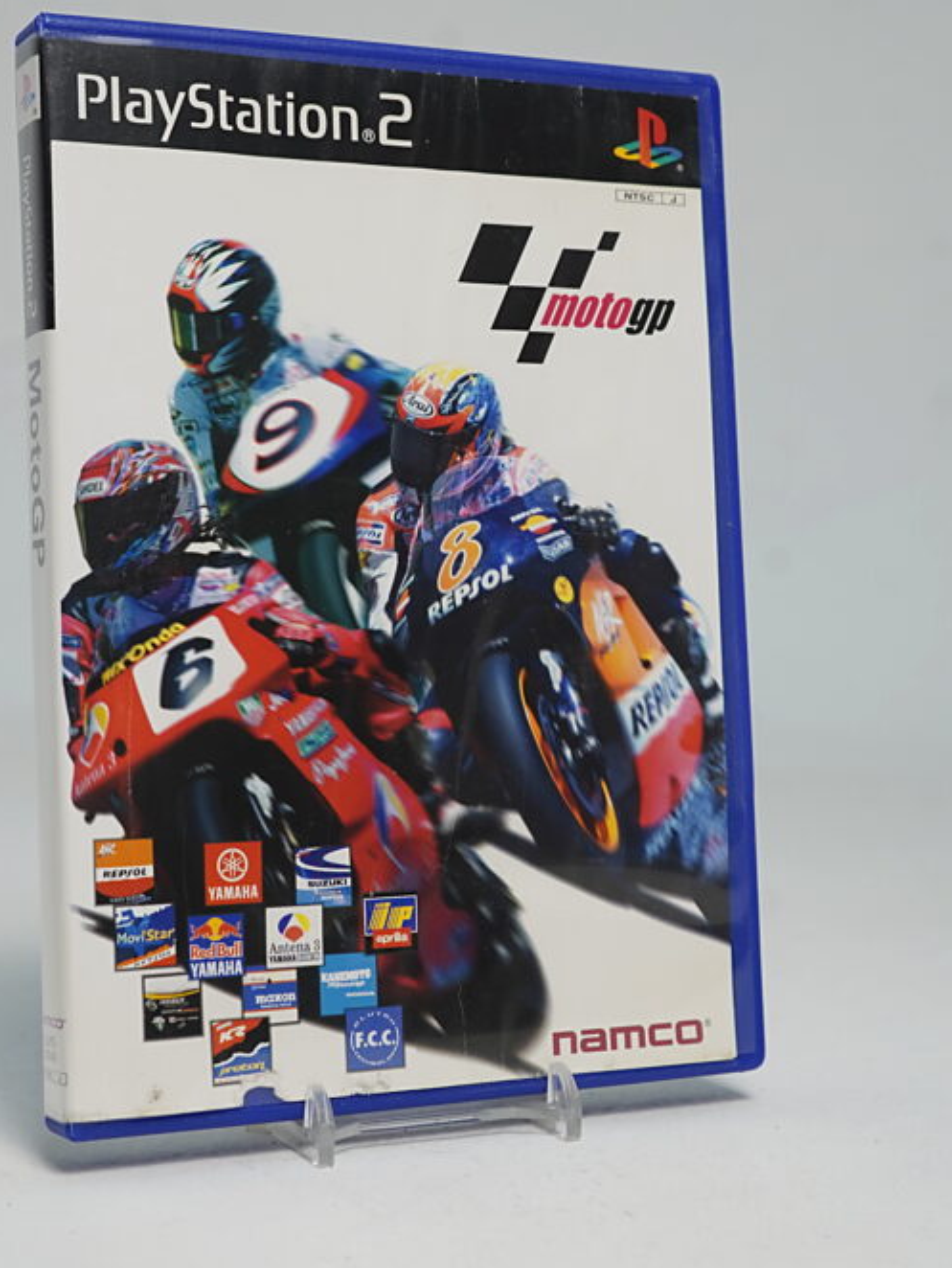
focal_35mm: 61
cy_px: 582
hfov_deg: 24.0
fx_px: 2235
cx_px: 402
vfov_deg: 31.7
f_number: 6.3
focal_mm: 35
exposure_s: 1/40
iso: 250
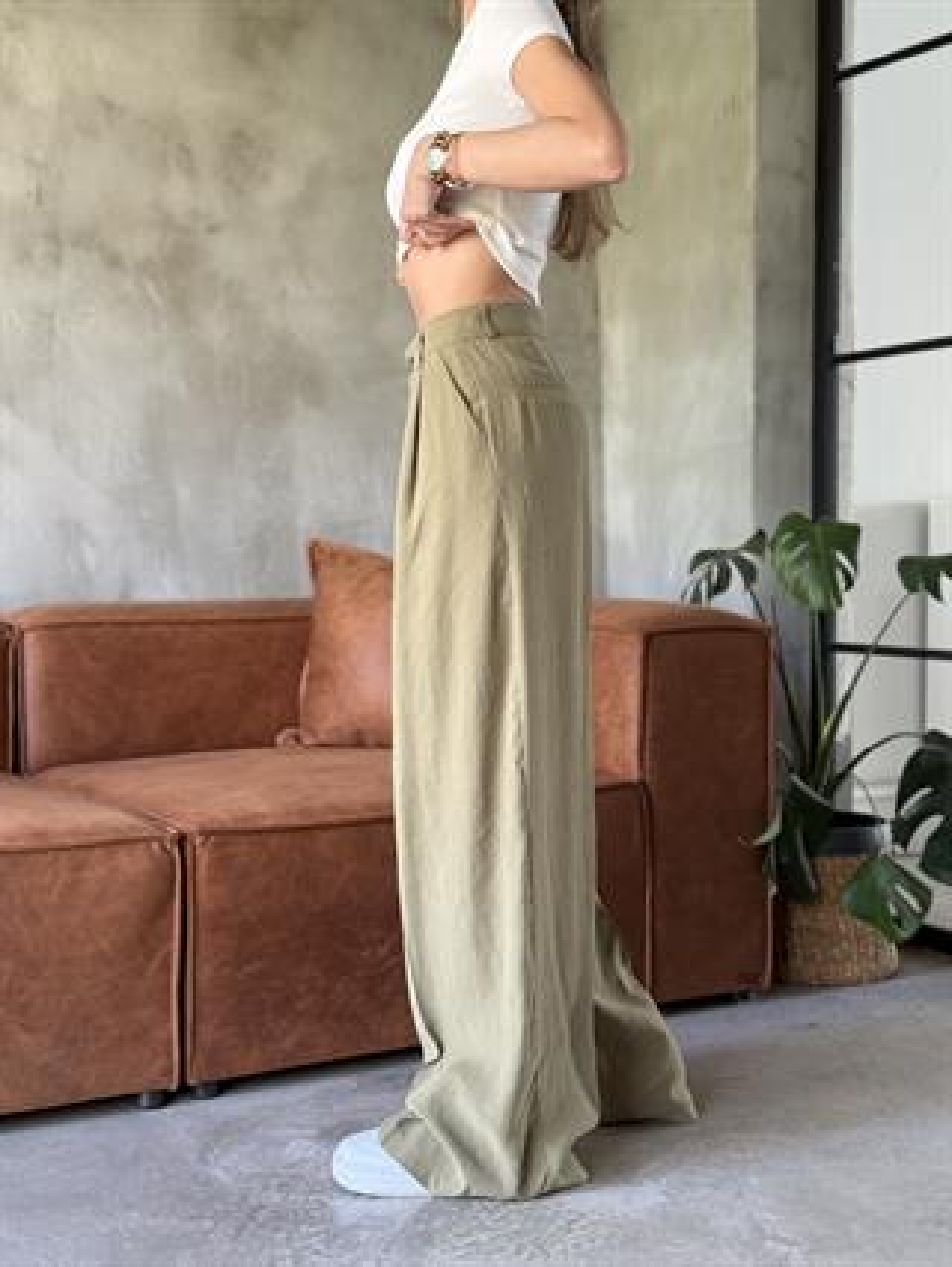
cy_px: 634
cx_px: 476
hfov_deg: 30.3
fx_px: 1758
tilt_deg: -2.7
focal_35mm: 48
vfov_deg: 39.6
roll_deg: +0.1
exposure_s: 1/60
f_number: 1.78
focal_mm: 6.76
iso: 125
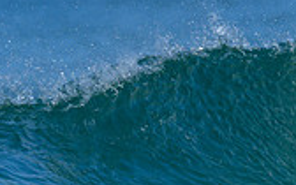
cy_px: 167
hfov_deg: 0.5
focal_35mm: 3878
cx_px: 316
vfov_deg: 0.3
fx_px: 31284
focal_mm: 800
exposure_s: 1/2000
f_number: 6.3
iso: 250
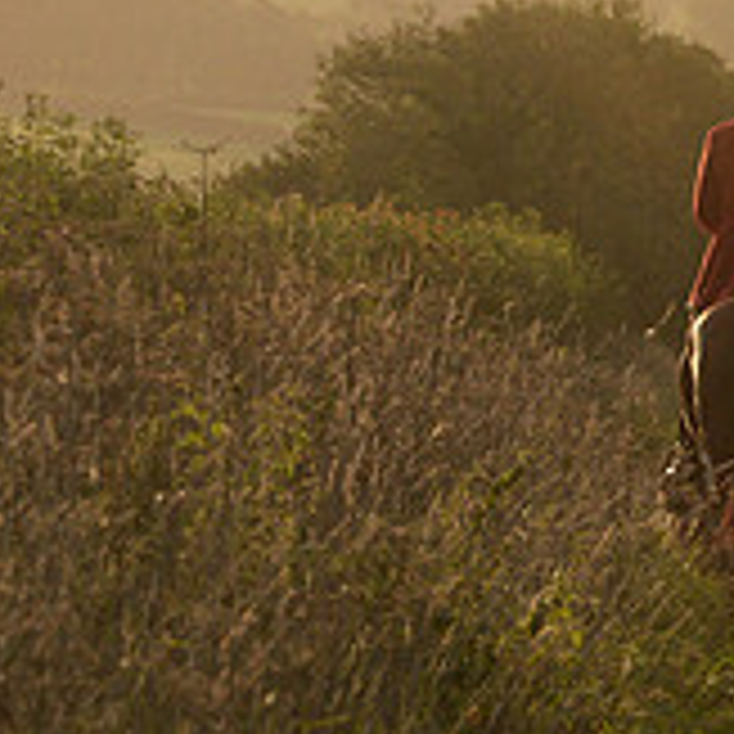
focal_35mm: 604
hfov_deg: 2.9
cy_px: 243
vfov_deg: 2.9
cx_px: 1261
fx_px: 14490
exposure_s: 1/1000
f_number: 14
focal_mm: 200
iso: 2500
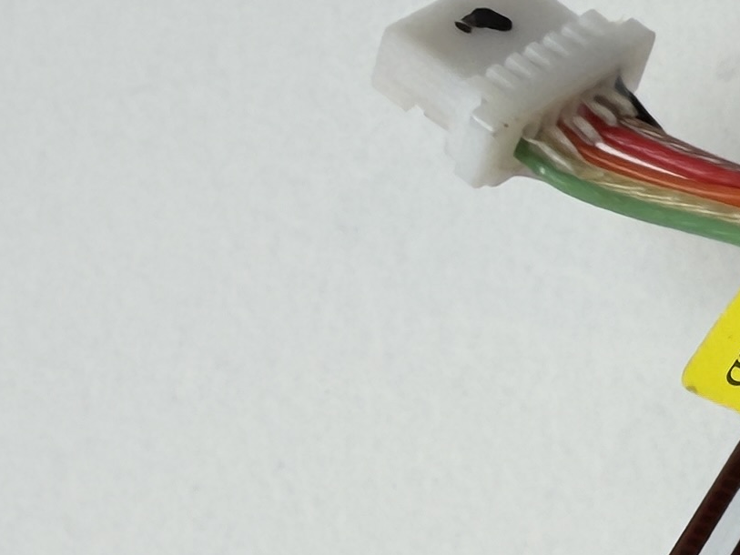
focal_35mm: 119
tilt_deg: -71.8
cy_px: 961
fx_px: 2544
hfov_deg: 13.3
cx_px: 1635
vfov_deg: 11.6
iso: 25
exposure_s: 1/100
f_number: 2.2
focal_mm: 2.22
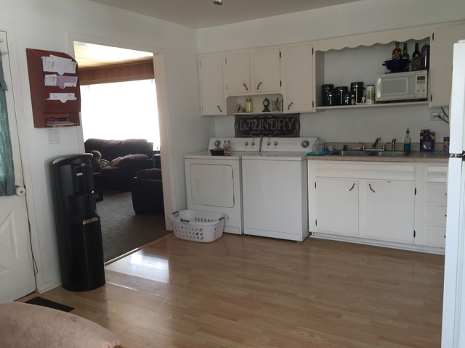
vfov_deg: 48.2
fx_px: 390
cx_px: 232
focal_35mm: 29
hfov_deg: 61.7
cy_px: 174
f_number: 2.2
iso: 32
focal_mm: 4.15
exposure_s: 1/40
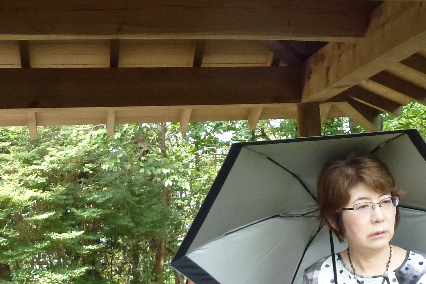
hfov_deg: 31.2
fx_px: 745
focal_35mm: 63
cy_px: 136
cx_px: 336
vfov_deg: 21.6
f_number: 3.3
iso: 250
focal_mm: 4.3
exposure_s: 1/125
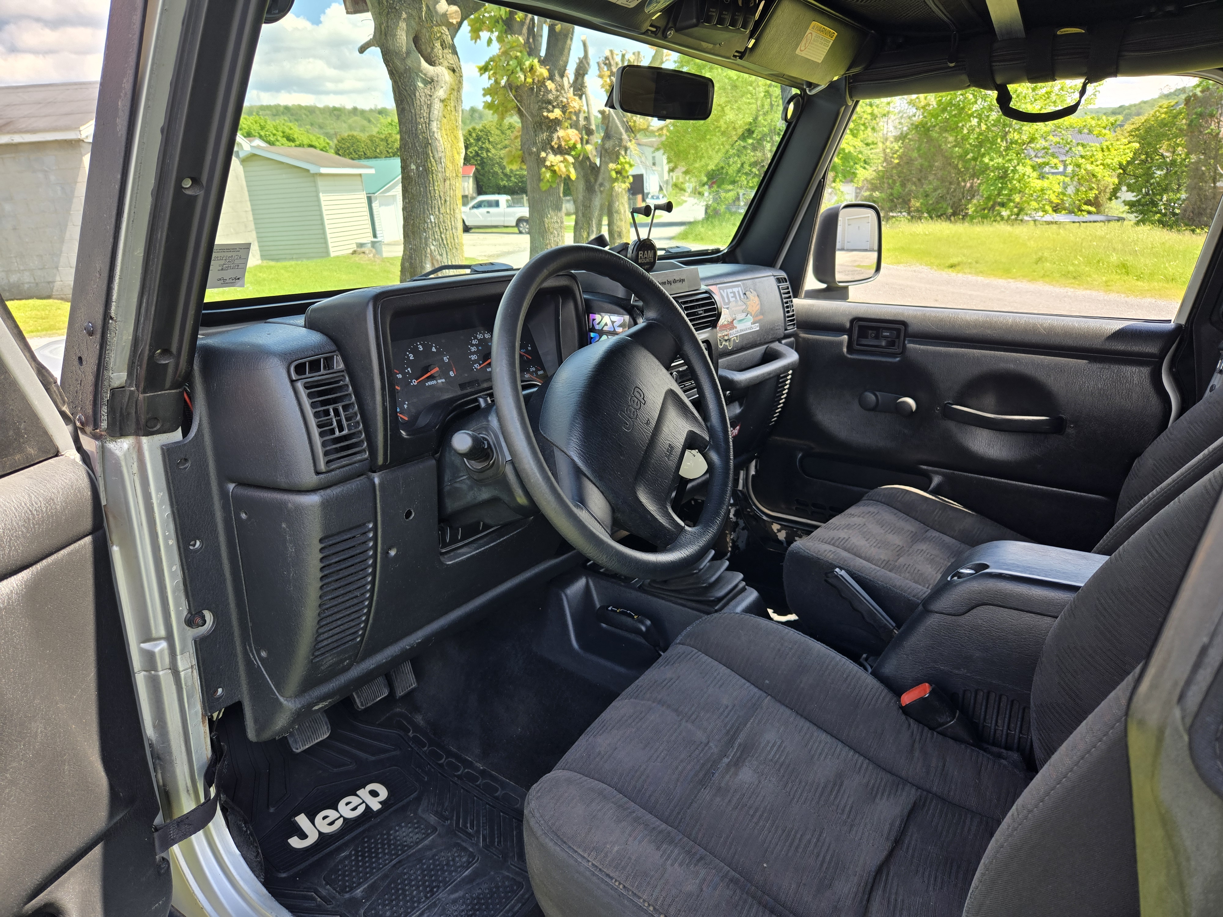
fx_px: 813
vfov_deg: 58.9
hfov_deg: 73.9
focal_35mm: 23
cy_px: 458
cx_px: 612
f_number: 1.8
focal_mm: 5.4
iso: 25
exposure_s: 1/323
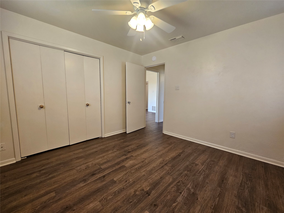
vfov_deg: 89.9
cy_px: 106
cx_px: 142
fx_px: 107
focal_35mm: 13
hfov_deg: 106.2
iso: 160
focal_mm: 2.2
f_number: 2.2
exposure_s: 1/60
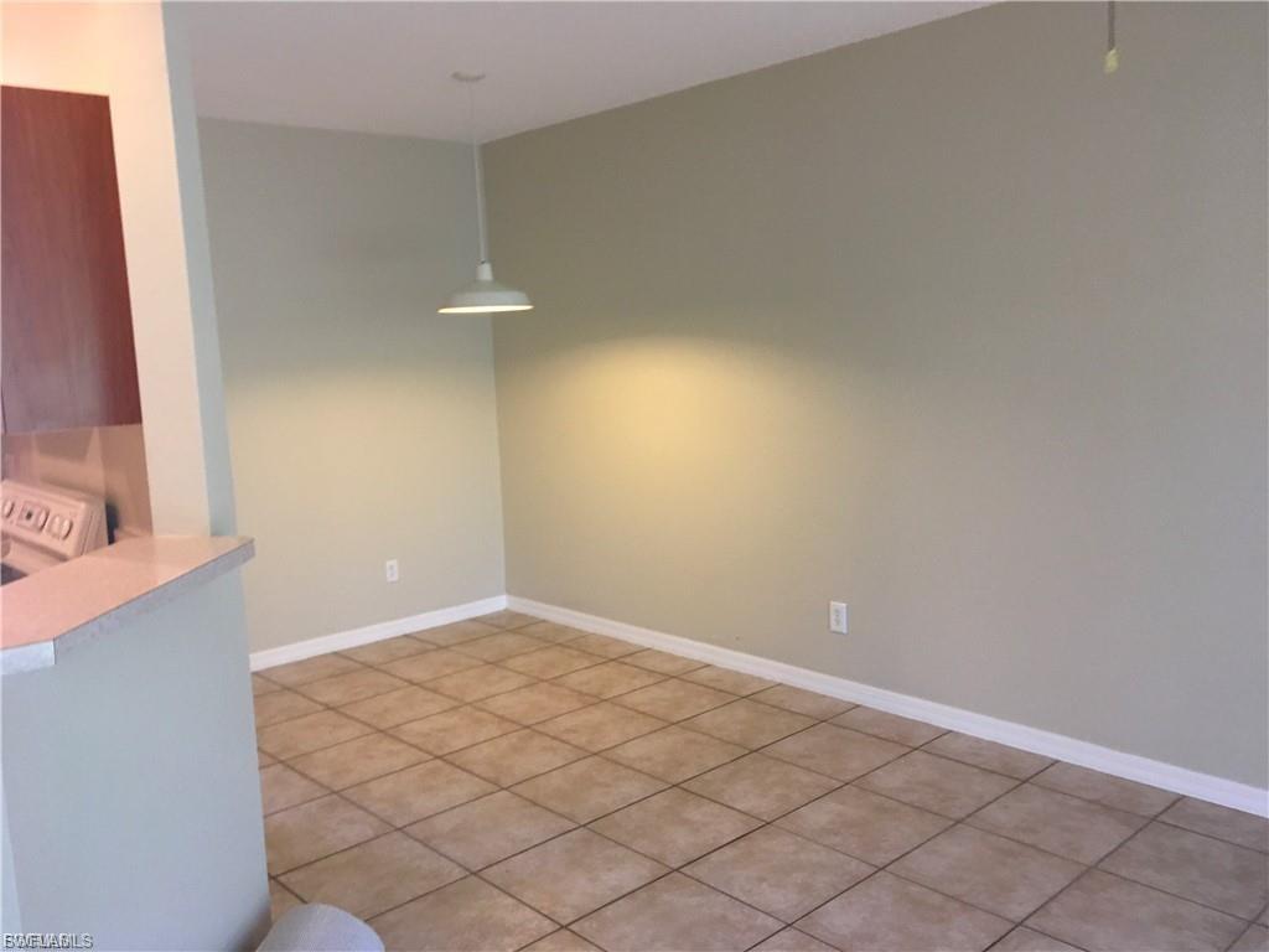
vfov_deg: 48.2
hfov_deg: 61.7
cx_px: 634
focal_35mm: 29
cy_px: 476
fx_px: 1063
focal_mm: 4.15
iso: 100
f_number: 2.2
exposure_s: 1/30
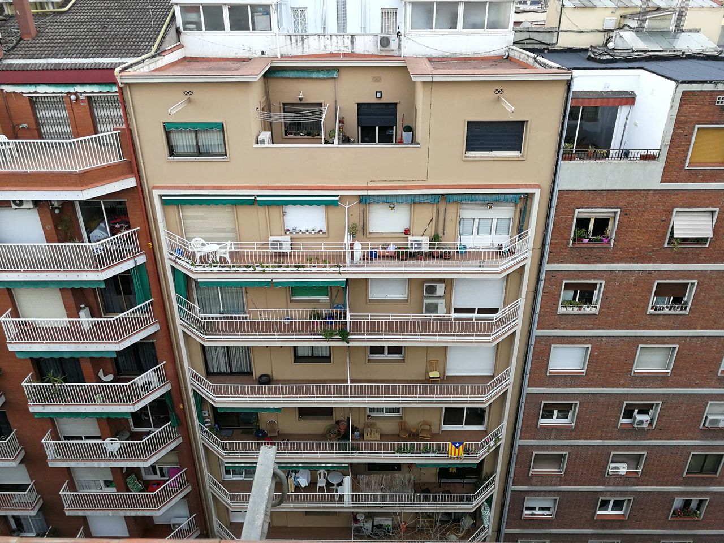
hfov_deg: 65.3
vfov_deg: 51.4
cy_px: 272
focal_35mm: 27
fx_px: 565
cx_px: 362
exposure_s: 1/100
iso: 100
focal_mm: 3.95
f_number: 2.2
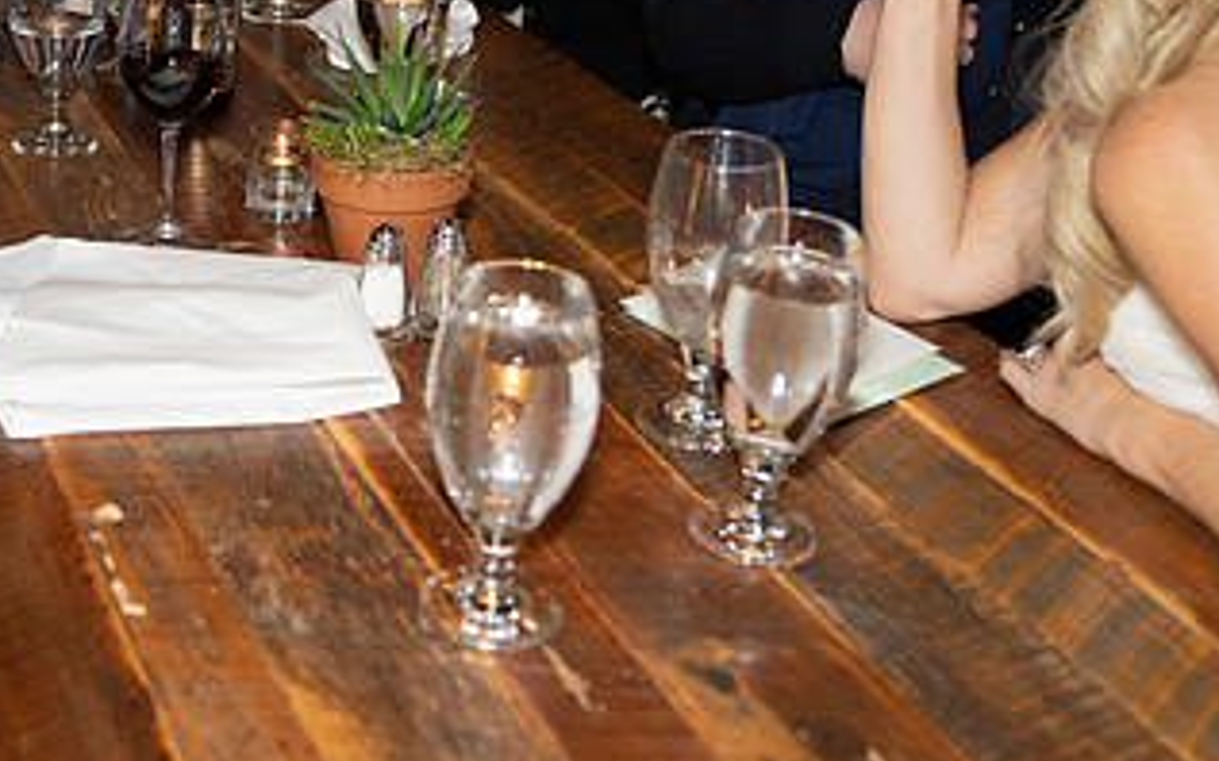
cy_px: 40
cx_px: 342
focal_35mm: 56
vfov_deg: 22.4
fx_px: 1860
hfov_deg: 35.7
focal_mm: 30
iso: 2000
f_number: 2.8
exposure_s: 1/160
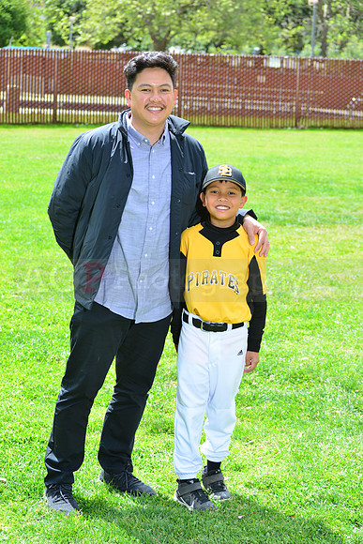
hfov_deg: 17.1
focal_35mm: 80
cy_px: 272
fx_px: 1209
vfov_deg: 25.4
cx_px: 182
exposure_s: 1/200
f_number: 8
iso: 200
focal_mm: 80
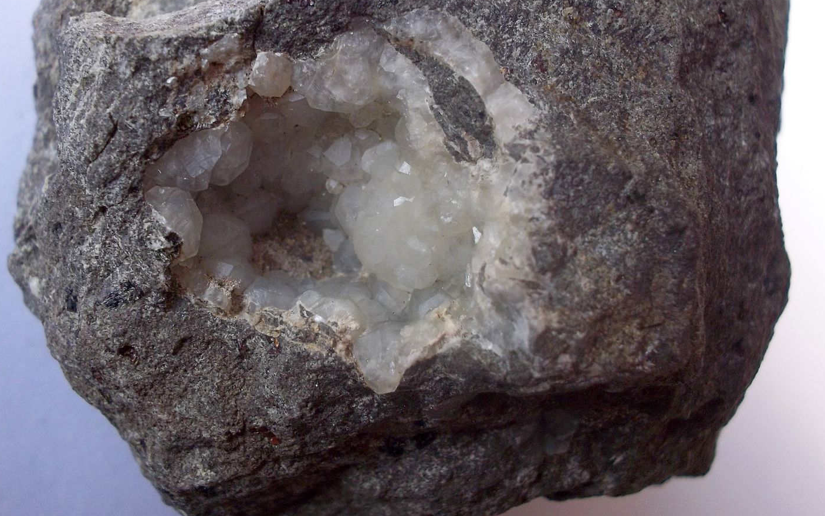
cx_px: 387
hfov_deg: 55.3
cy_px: 203
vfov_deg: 36.1
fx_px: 787
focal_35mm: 35
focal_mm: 4.1
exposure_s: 1/30
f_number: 3.3
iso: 116
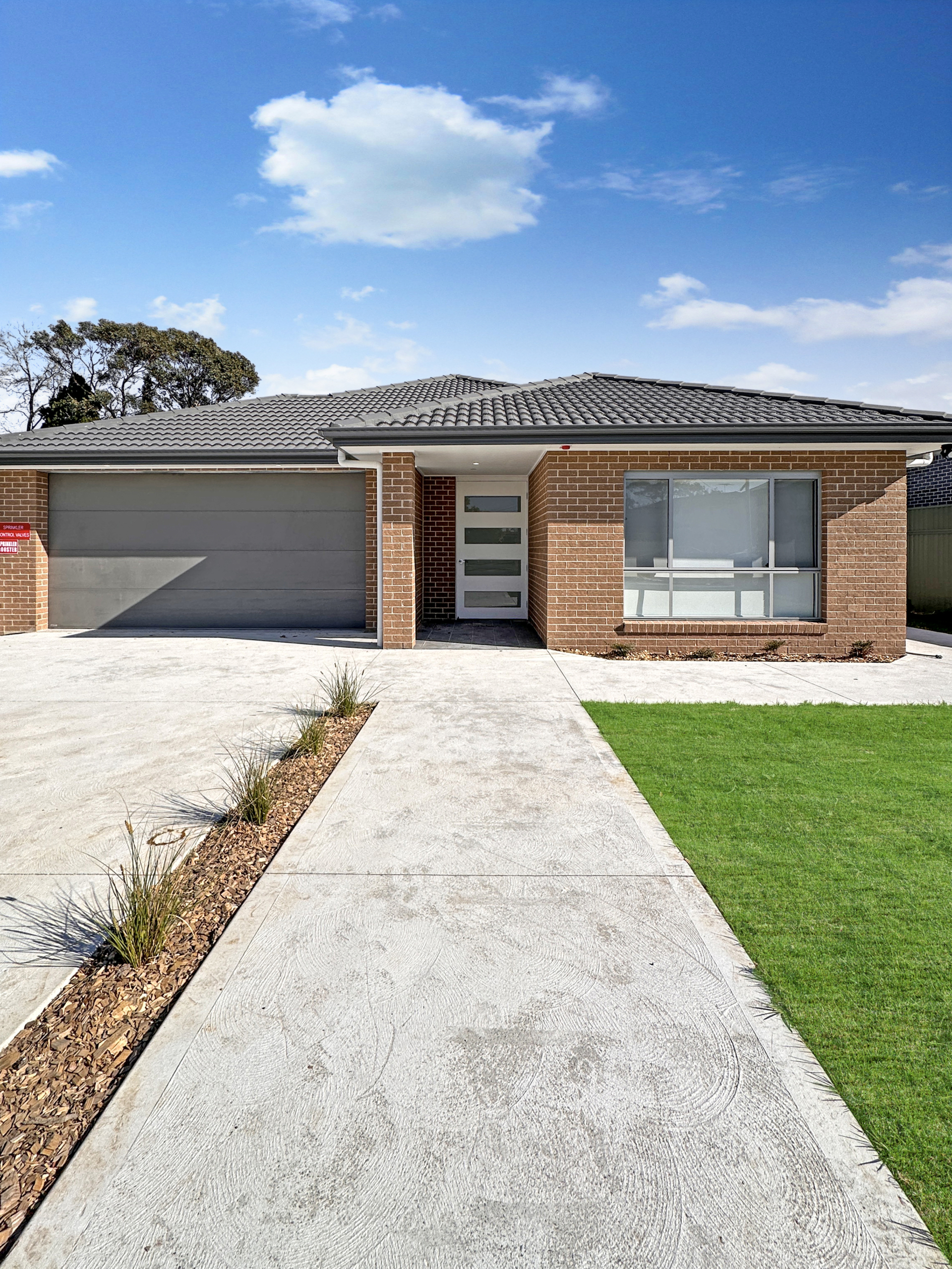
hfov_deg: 85.7
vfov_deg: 102.1
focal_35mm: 14
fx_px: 513
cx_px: 476
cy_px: 634
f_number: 2.2
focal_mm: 2.22
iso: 50
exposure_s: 1/2817
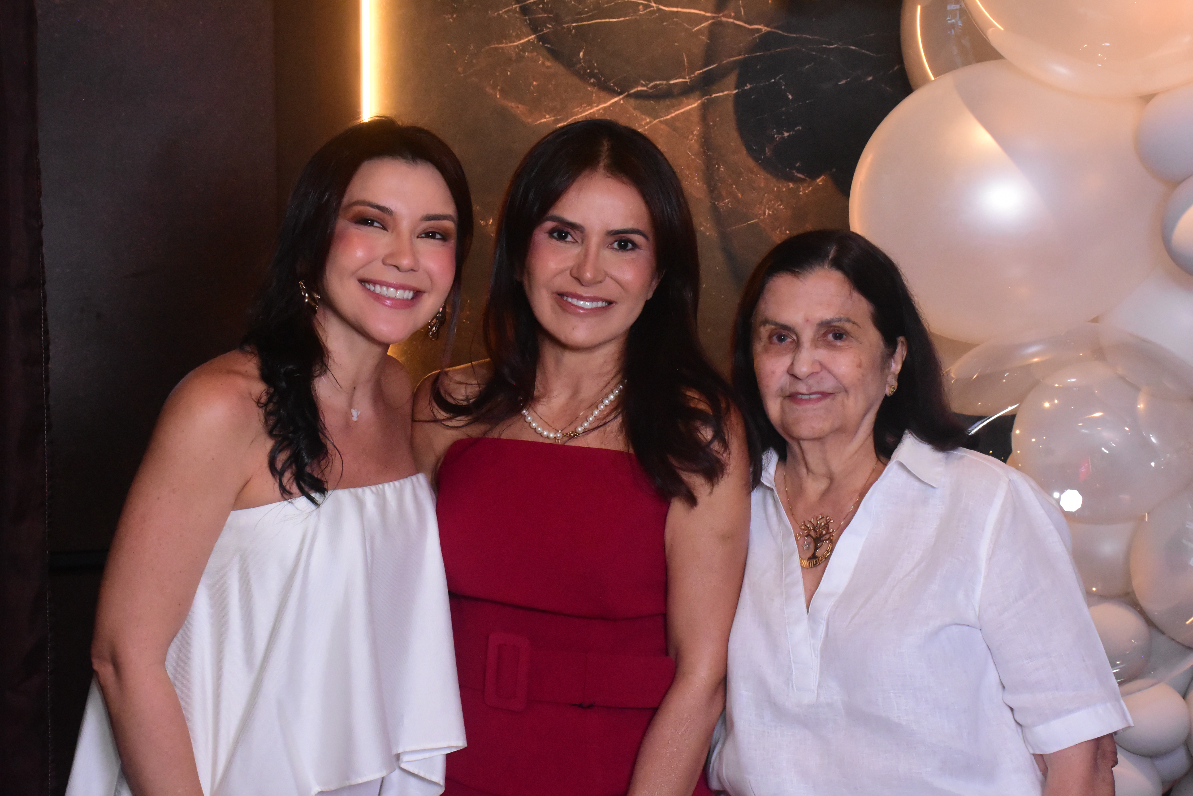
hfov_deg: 28.1
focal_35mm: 72
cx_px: 596
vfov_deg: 18.9
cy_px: 398
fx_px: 2386
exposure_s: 1/160
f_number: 9
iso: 6400
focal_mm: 48
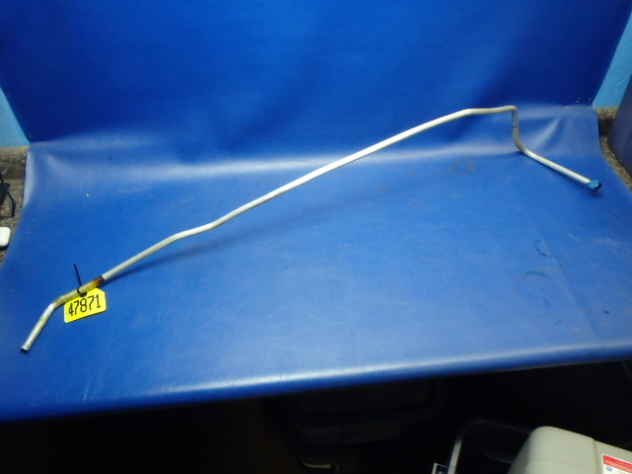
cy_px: 237
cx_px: 316
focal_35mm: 28
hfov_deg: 63.4
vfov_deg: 49.7
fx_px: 511
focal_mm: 5
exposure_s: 1/30
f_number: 3.9
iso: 640
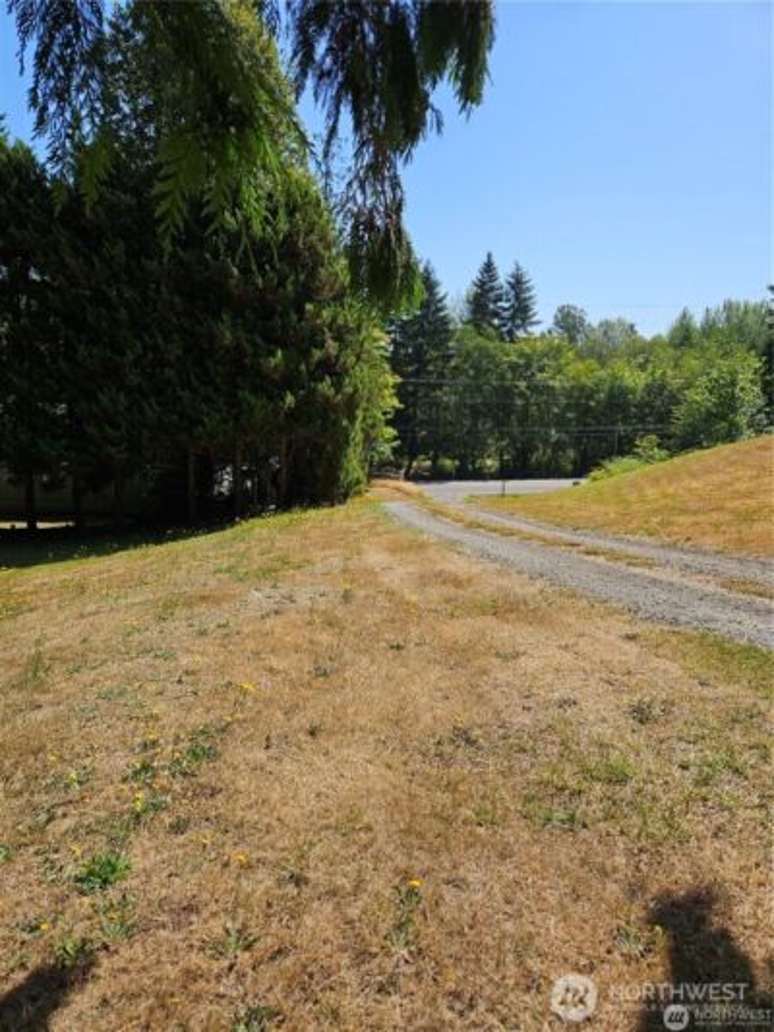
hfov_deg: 58.9
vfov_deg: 73.9
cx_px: 387
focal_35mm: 23
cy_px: 516
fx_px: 685
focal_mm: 5.4
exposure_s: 1/1728
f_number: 1.8
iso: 25
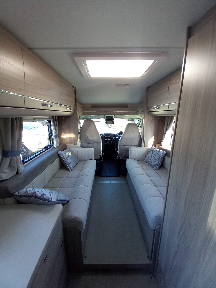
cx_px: 108
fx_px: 108
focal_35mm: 13
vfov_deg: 106.2
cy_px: 144
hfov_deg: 89.9
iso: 80
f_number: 2.2
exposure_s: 1/50
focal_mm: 1.13
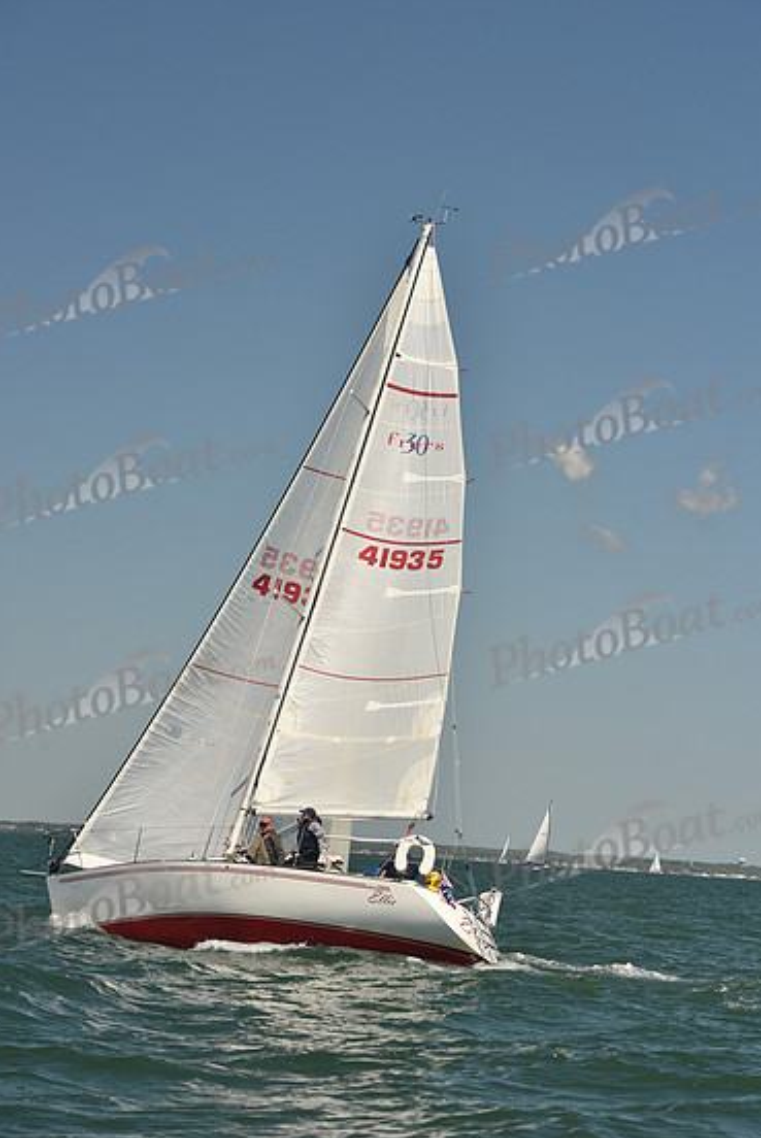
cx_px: 383
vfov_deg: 19.4
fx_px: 3323
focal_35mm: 105
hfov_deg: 13.1
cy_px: 557
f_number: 7.1
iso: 250
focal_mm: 100
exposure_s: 1/800
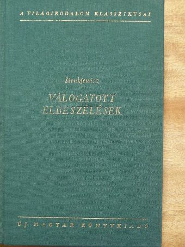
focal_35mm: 87
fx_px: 620
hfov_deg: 17.0
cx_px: 92
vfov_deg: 22.5
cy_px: 124
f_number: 3.5
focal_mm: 14.6
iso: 115
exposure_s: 1/29.8
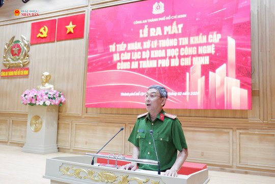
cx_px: 138
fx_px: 229
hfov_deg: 61.9
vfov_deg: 43.6
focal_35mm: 30
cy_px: 92
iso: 2000
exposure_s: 1/42
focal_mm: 20.2
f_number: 4
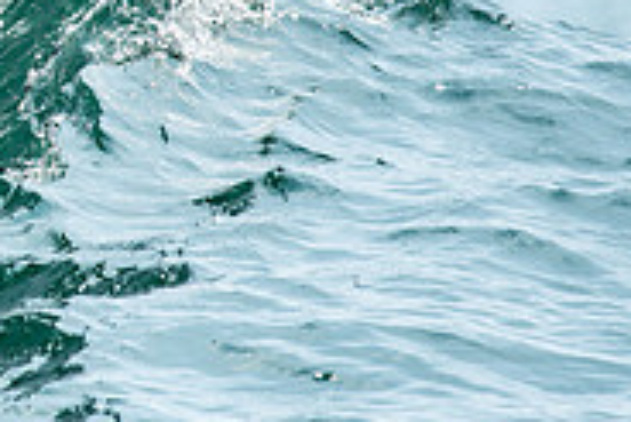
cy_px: -177
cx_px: -336
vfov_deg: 1.0
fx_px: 24821
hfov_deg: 1.5
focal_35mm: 1415
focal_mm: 300
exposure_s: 1/1000
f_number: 5.6
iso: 320
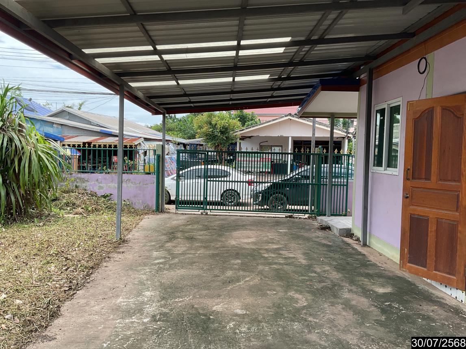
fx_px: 390
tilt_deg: -3.0
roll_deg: -1.3
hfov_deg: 61.7
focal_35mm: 29
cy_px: 174
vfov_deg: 48.2
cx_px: 233
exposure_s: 1/574
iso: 16
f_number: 1.8
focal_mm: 3
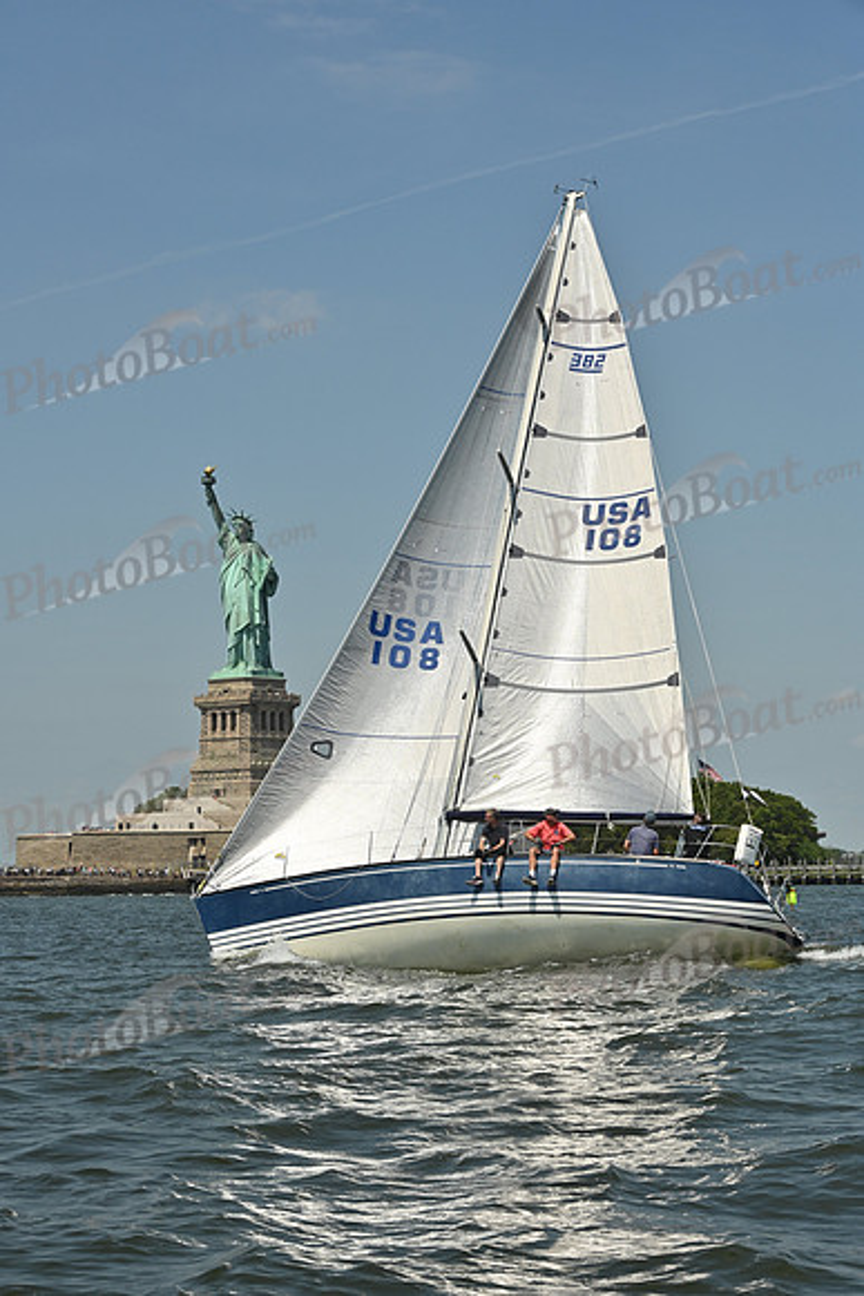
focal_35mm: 70
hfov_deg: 19.5
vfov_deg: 28.8
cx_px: 432
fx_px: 2518
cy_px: 648
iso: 320
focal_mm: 70
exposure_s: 1/1250
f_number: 11
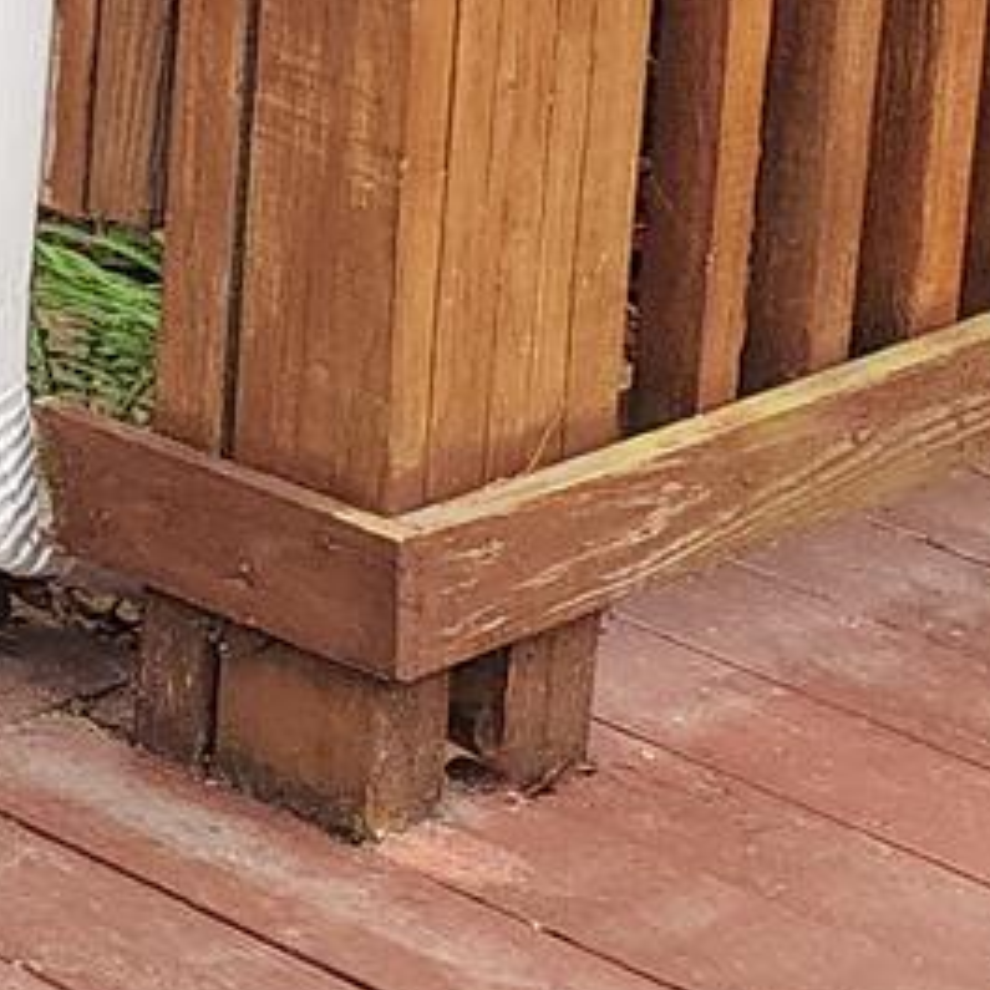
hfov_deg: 7.9
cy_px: -1106
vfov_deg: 10.1
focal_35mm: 157
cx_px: -2779
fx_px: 5080
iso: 25
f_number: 1.8
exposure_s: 1/120
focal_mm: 6.4
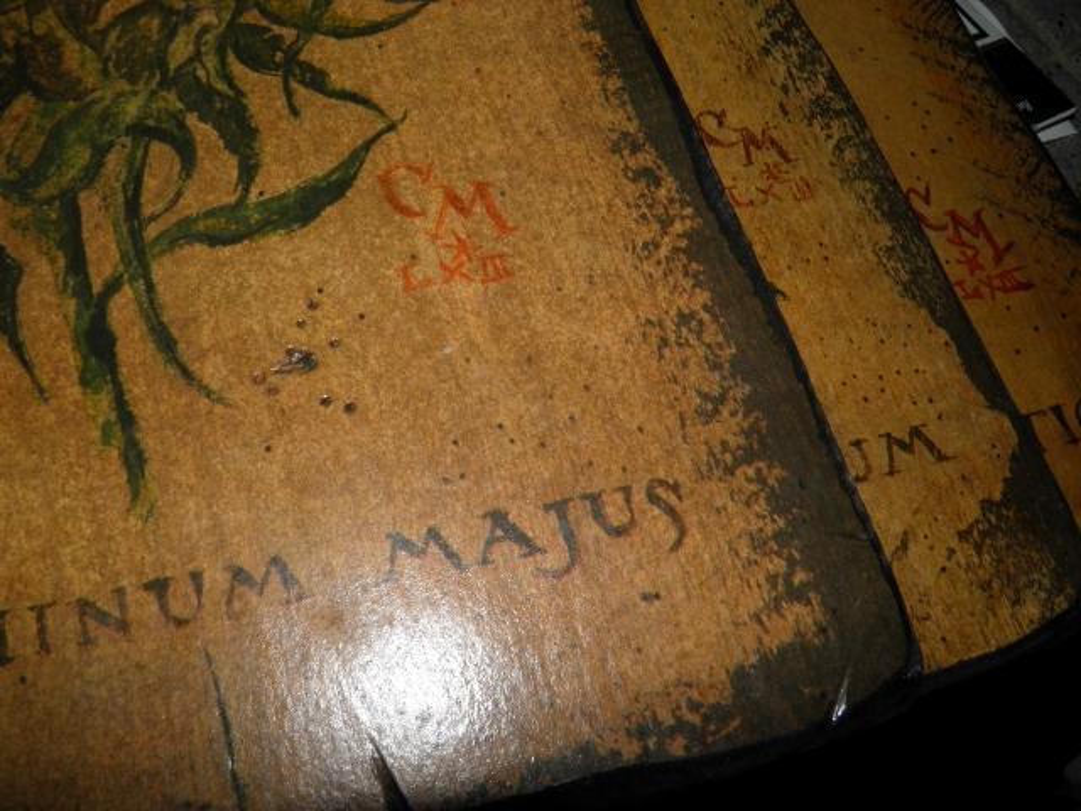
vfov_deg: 49.7
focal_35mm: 28
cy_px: 406
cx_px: 540
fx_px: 874
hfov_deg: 63.4
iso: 100
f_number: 8
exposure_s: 1/30
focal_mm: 4.9
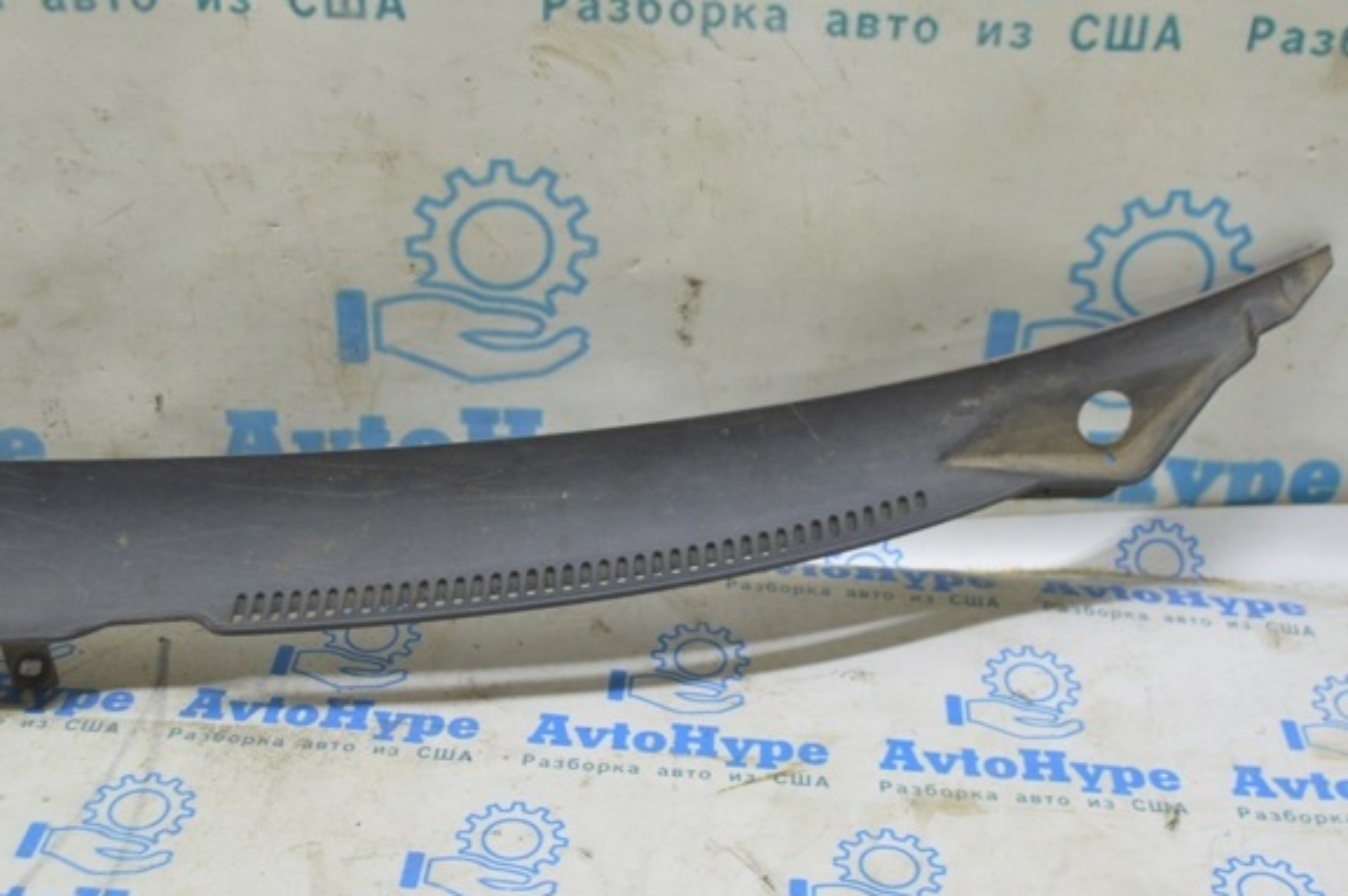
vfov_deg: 26.9
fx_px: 1871
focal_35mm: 50
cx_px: 651
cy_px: 420
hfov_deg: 39.6
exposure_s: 1/20
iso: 400
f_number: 5.6
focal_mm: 30
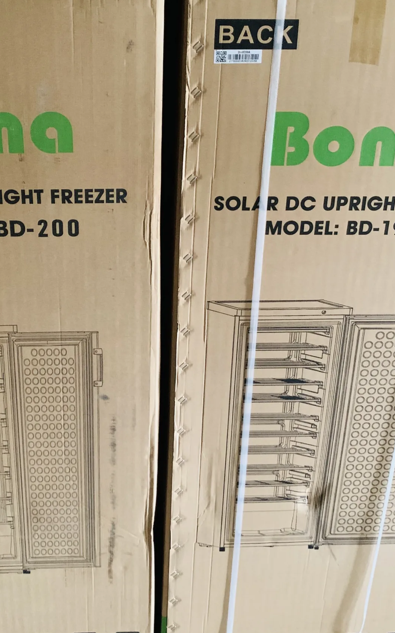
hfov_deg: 30.3
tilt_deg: -21.6
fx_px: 723
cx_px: 128
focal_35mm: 42
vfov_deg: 46.9
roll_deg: -2.2
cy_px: 256
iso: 500
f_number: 1.8
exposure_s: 1/30
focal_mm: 4.25
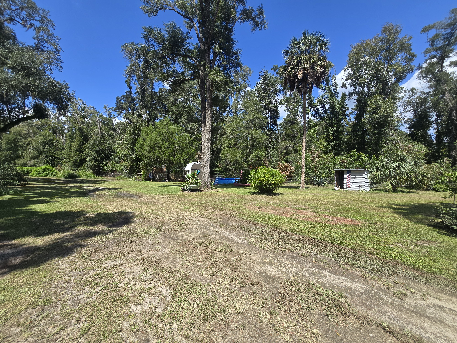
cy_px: 172
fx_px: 172
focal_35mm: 13
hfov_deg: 106.2
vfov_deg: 89.9
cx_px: 228
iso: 50
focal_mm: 2.2
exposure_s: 1/1737
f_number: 2.2
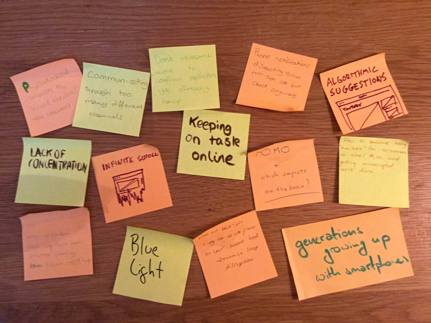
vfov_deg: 45.4
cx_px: 216
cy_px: 162
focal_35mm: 31
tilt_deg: -85.5
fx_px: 386
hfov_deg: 58.4
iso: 250
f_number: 2.4
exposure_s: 1/17
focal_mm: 3.3
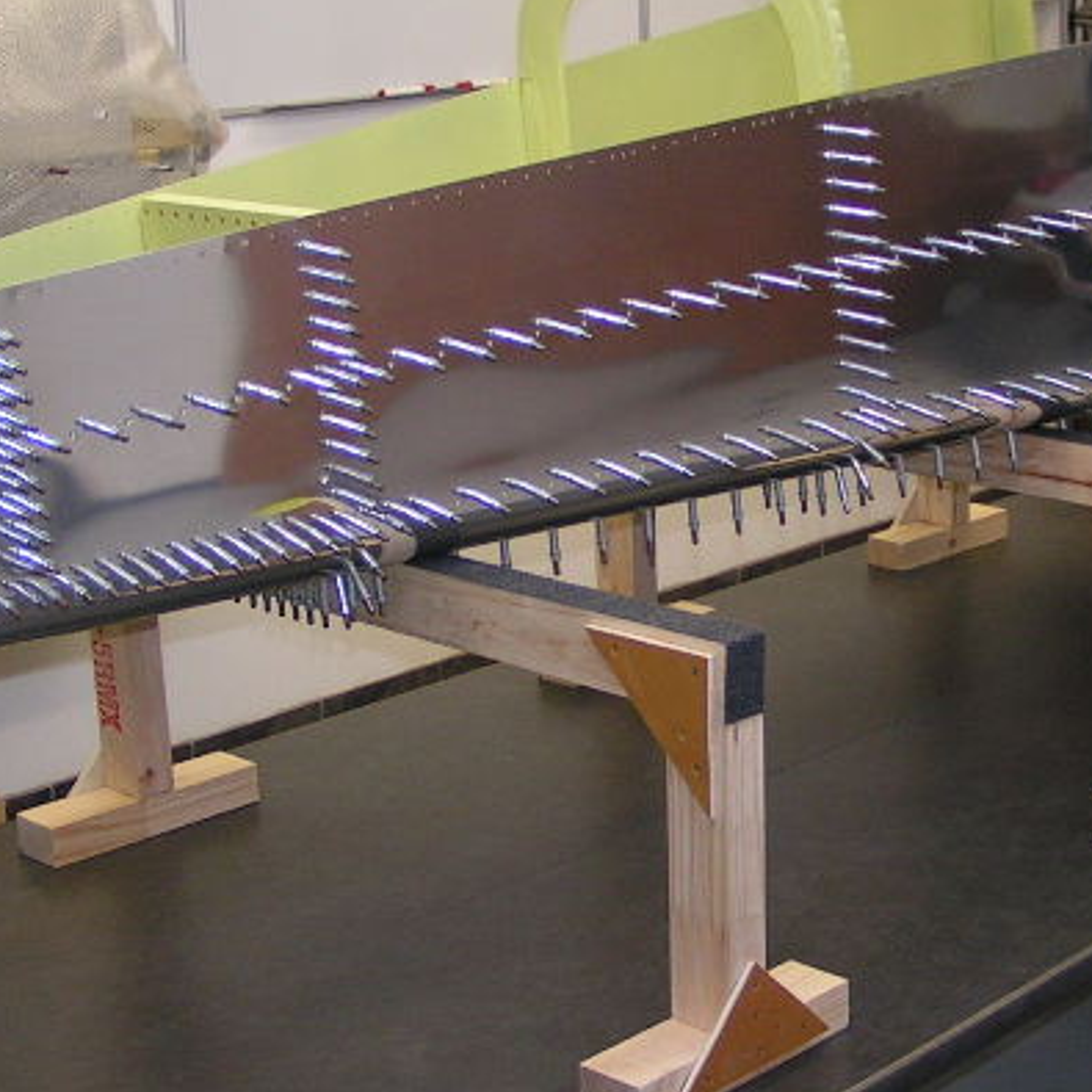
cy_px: 354
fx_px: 2427
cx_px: 735
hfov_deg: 25.2
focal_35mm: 68
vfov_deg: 25.2
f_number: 2.8
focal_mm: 5.8
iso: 80
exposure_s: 1/50
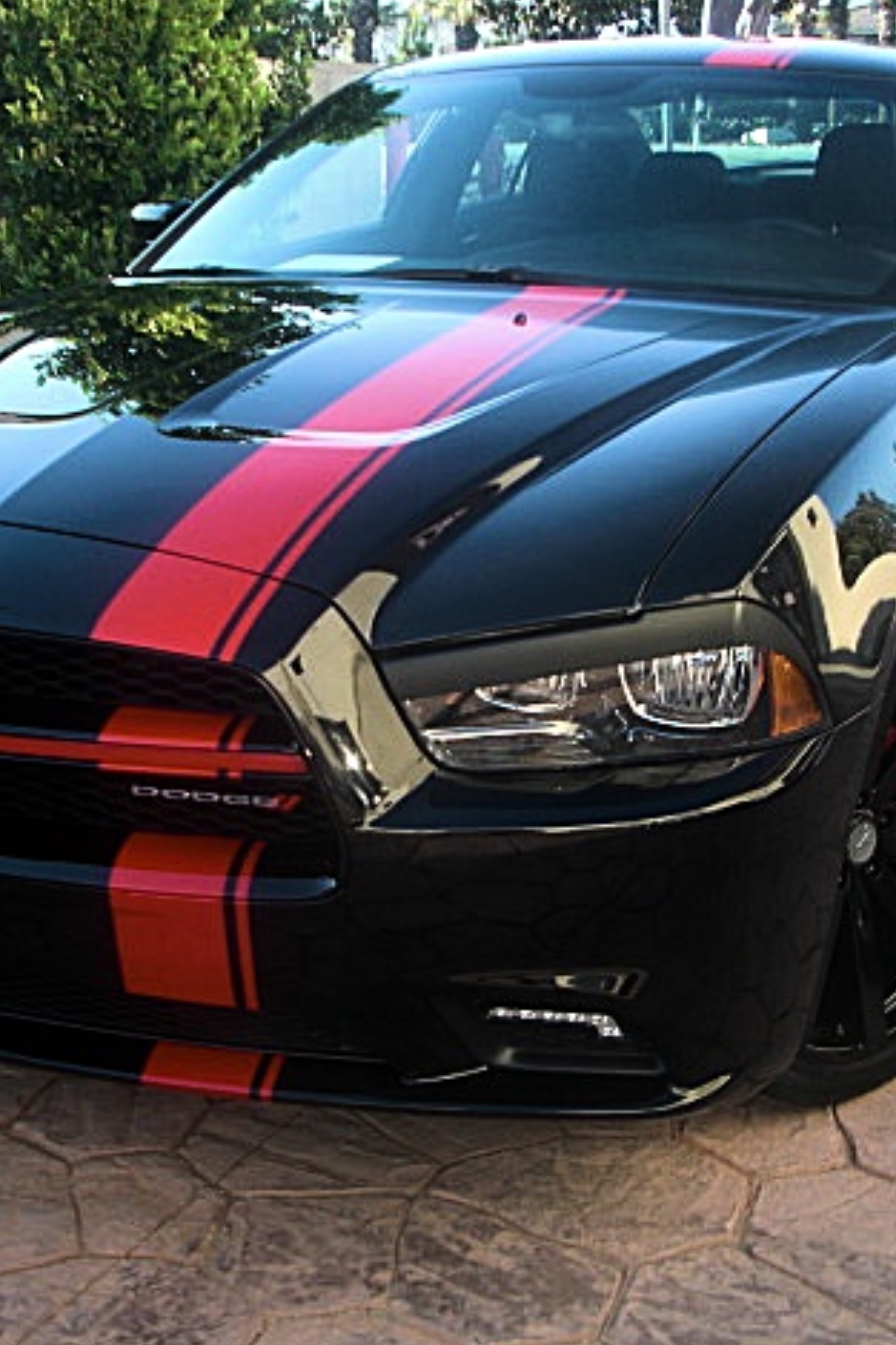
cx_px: 409
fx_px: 1905
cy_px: 675
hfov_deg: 26.5
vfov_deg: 38.9
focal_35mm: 51
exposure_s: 1/100
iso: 50
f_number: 2.8
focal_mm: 6.3
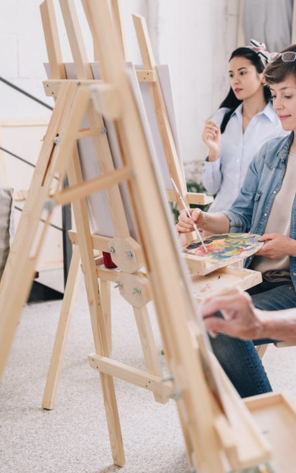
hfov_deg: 16.6
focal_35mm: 77
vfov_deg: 26.8
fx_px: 993
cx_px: 286
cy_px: 235
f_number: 3.5
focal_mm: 50
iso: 500
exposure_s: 1/160
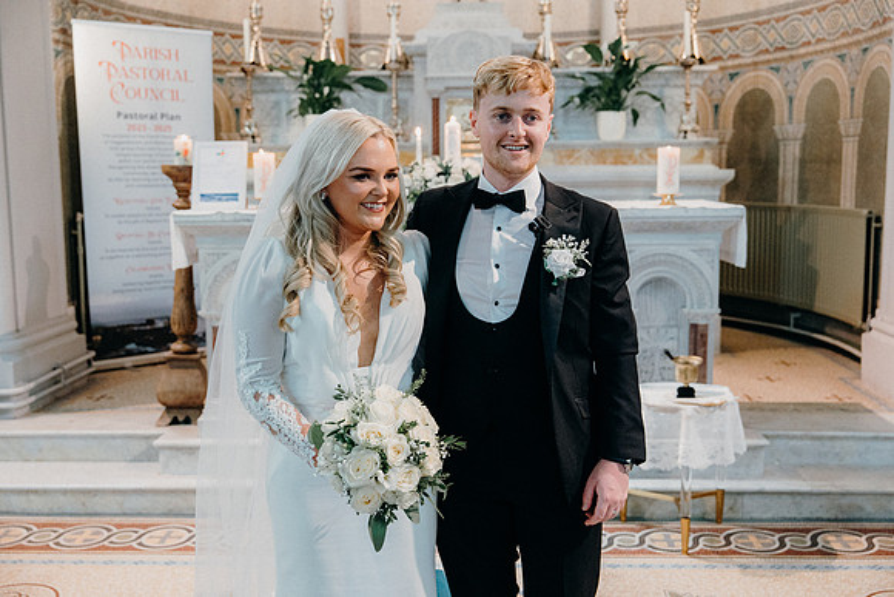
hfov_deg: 49.5
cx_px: 447
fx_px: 969
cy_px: 298
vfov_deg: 34.2
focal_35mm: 39
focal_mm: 39
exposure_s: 1/160
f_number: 3.5
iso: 4000
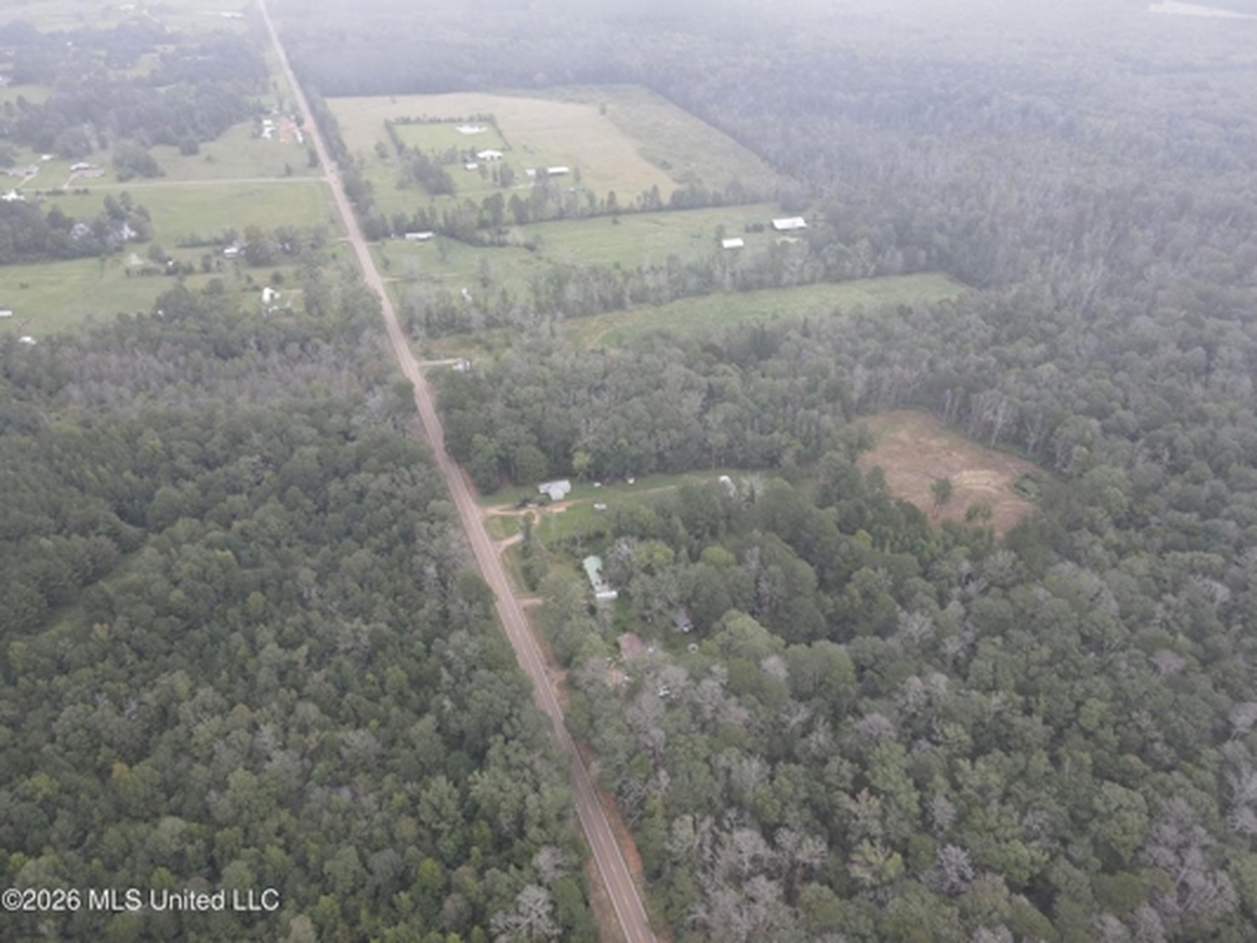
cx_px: 628
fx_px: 872
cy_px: 472
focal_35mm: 24
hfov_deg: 71.6
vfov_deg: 56.8
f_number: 2.8
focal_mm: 4.5
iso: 100
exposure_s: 1/80
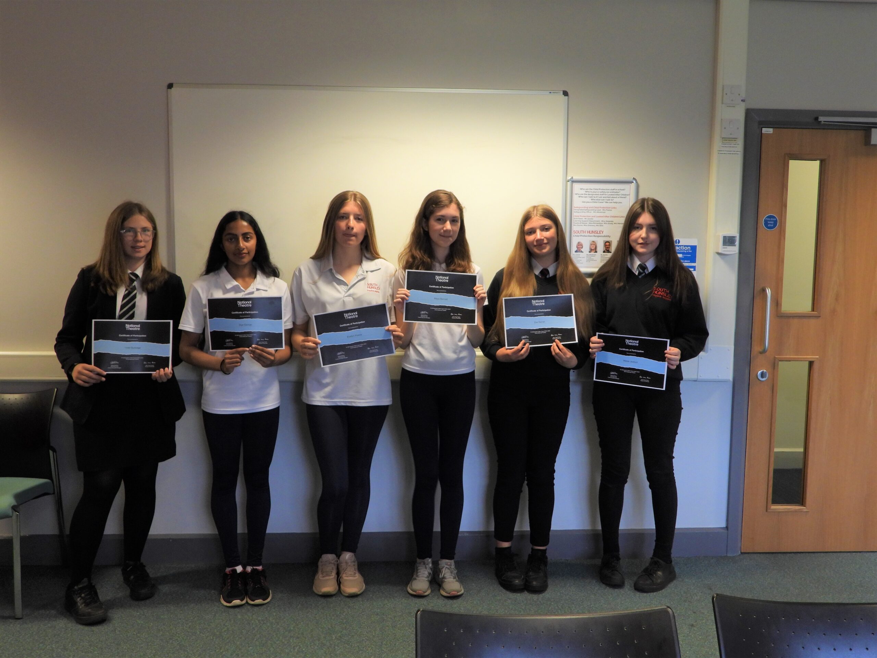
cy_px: 329
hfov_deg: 60.0
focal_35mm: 30
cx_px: 438
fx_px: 760
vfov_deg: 46.8
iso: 180
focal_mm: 5.4
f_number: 3.2
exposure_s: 1/30
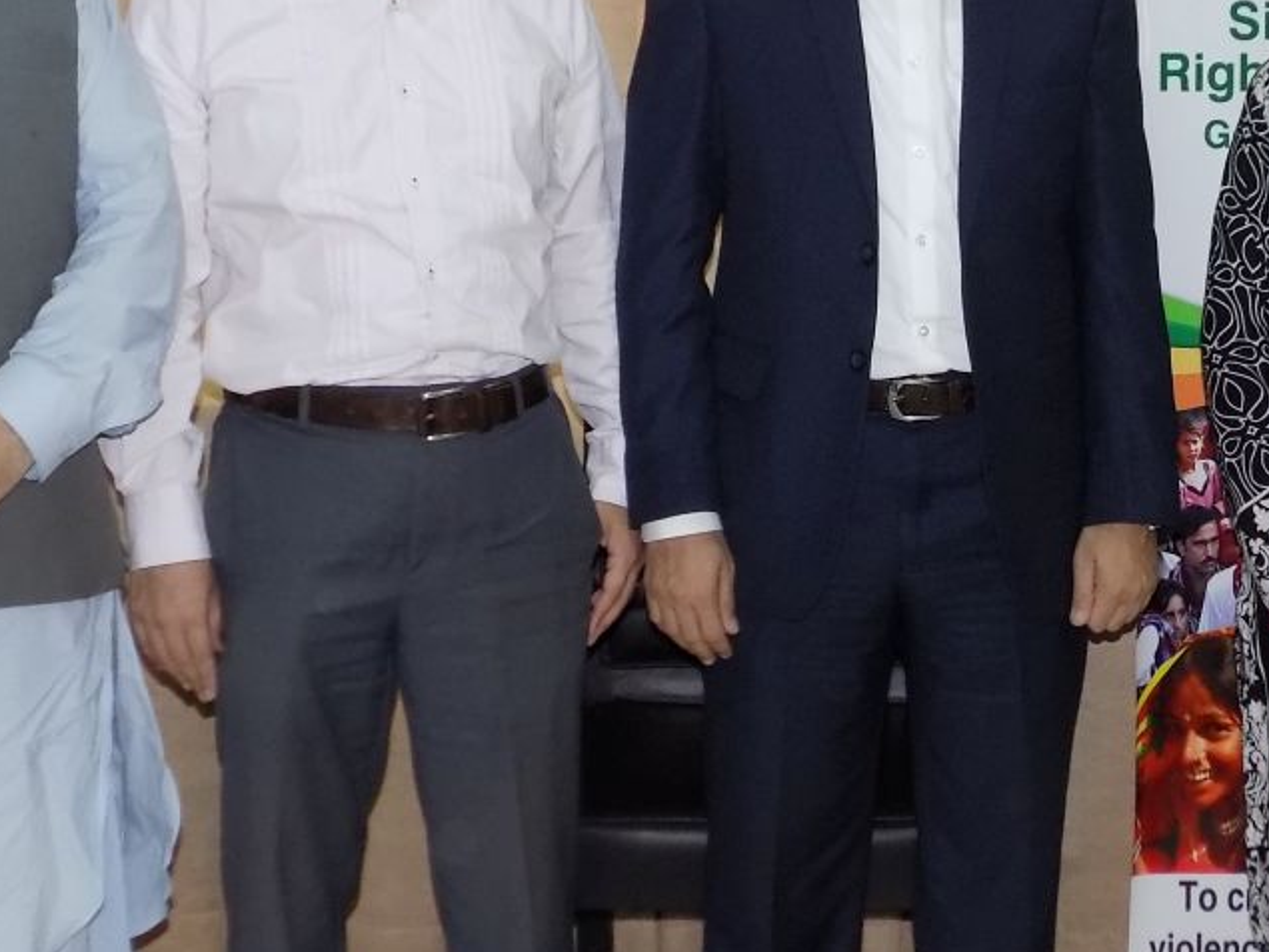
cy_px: 439
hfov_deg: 26.4
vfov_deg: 20.2
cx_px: 925
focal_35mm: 73
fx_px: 2676
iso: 200
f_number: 3.3
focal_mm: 5.3
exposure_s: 1/30
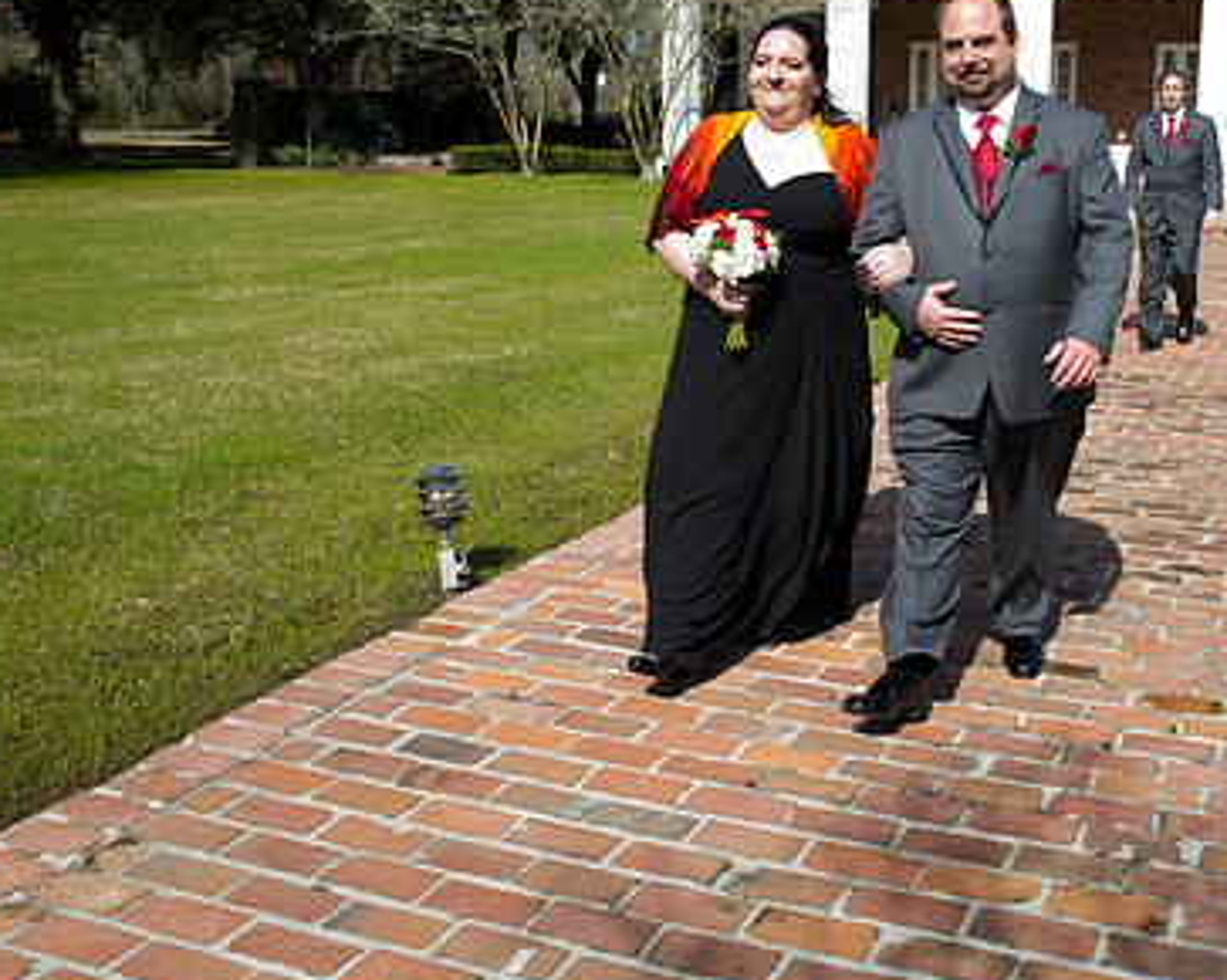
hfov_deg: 45.6
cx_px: 886
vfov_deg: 37.9
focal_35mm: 39
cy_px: 358
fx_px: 1416
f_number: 10
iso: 100
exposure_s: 1/125
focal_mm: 26
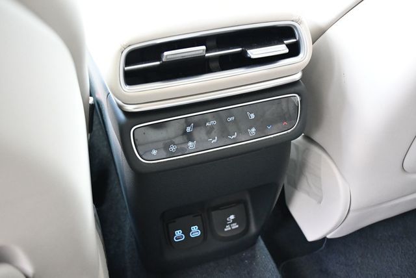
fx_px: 463
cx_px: 208
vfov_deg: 33.5
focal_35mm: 40
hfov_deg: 48.4
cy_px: 139
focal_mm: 20
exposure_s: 1/125
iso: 3200
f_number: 3.8
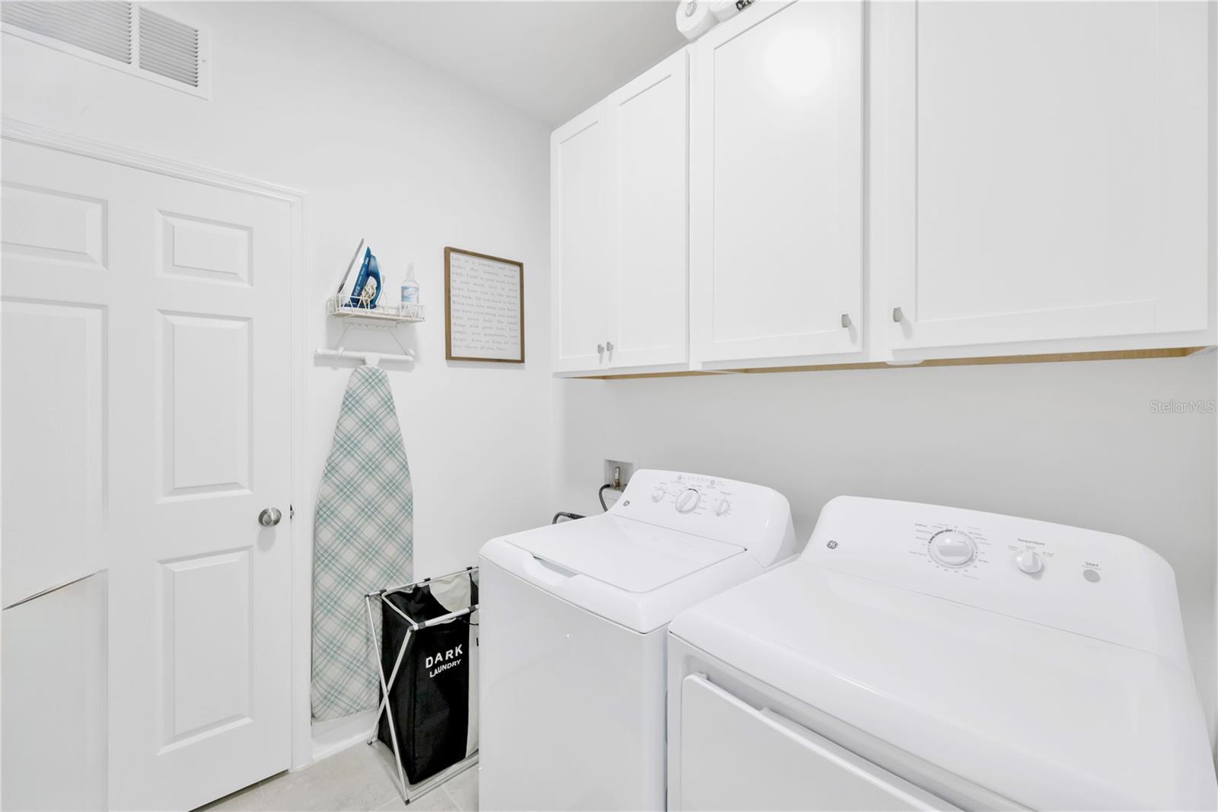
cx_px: 609
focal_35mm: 14
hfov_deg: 104.3
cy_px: 406
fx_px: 474
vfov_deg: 81.2
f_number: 5.6
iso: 400
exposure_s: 1/40
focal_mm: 14
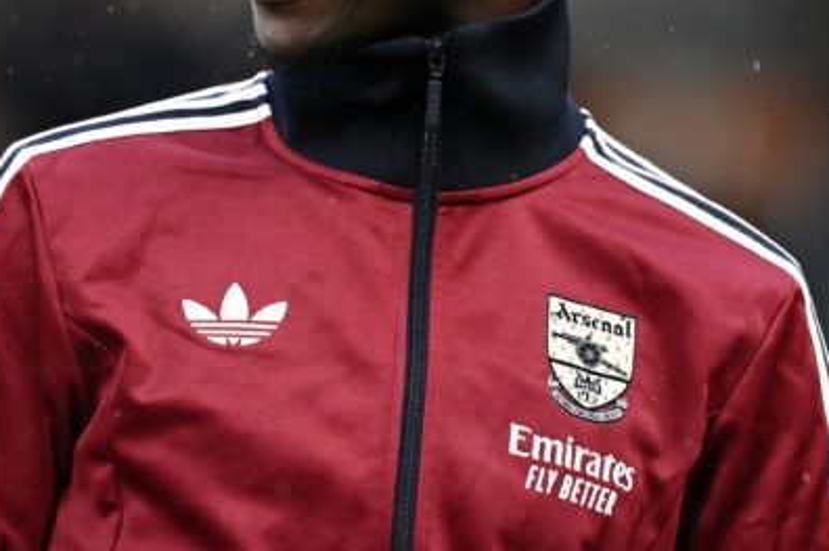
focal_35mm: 1553
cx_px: -94
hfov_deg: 1.3
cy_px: 42
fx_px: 35718
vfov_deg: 0.9
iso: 2500
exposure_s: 1/1000
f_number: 4
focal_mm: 400
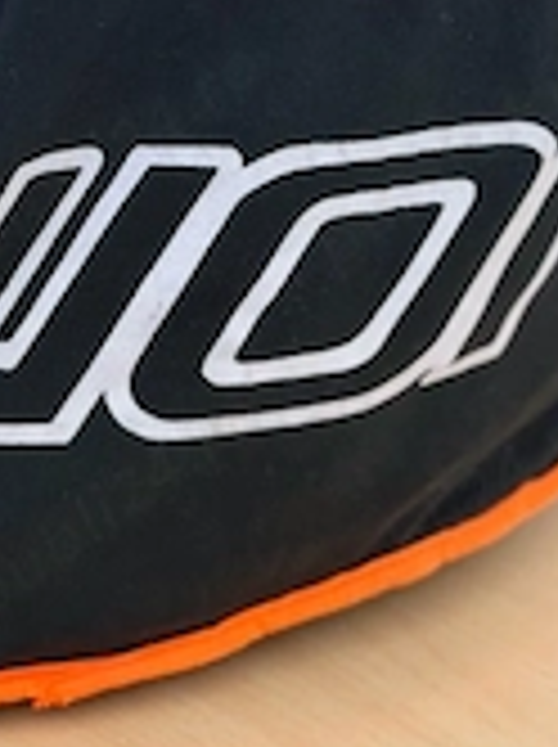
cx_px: 202
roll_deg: -0.4
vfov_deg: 16.9
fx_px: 2500
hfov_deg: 12.7
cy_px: 212
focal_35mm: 116
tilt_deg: -24.0
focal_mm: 6.76
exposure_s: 1/42
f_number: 1.78
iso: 250
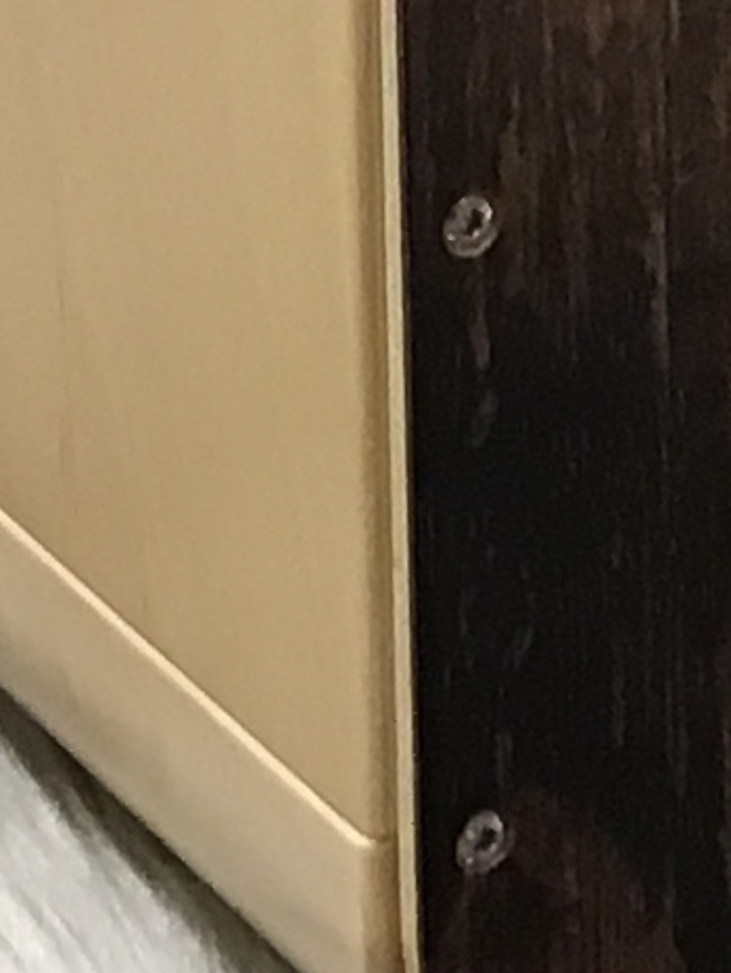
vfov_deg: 8.4
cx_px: 1065
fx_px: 6104
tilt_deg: -12.9
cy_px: -1318
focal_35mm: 217
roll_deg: +0.8
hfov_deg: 6.8
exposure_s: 1/30
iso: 80
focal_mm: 3.3
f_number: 2.4
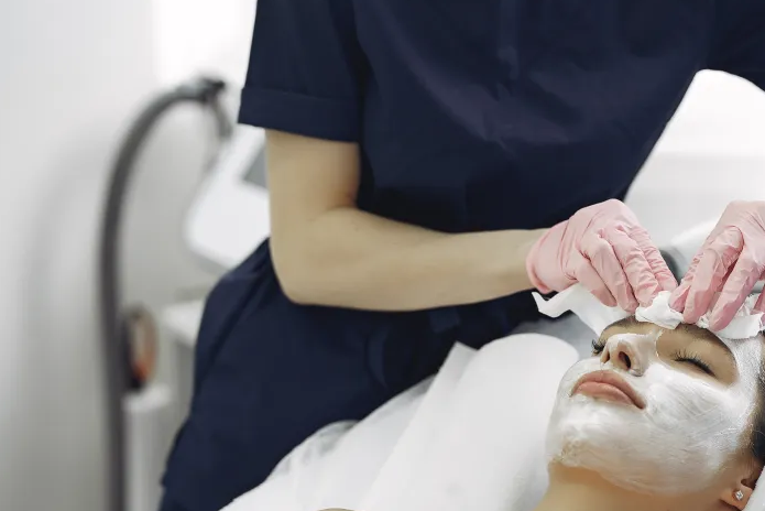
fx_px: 2806
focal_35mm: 132
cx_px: 587
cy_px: 329
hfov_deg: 15.4
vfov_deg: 10.4
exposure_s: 1/250
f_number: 2.2
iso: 320
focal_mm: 85
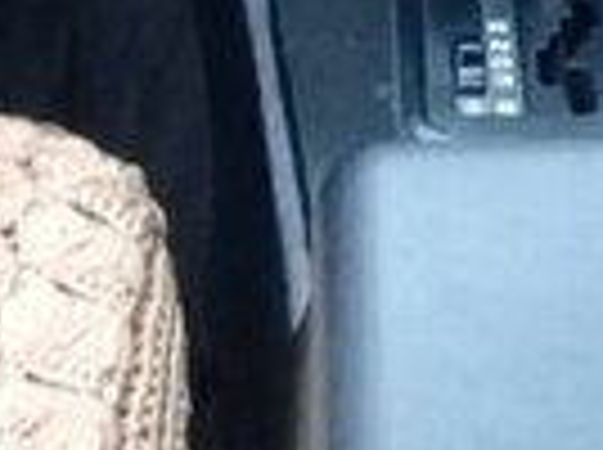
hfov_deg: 12.8
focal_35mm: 153
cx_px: 549
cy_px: -340
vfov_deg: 9.3
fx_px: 2660
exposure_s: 1/17
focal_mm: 3.3
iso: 400
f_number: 2.2
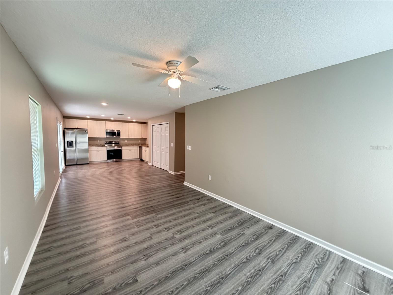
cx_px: 196
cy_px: 148
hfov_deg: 102.1
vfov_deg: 85.7
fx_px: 159
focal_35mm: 14
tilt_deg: -0.1
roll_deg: -0.3
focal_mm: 2.22
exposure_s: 1/60
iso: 400
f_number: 2.2
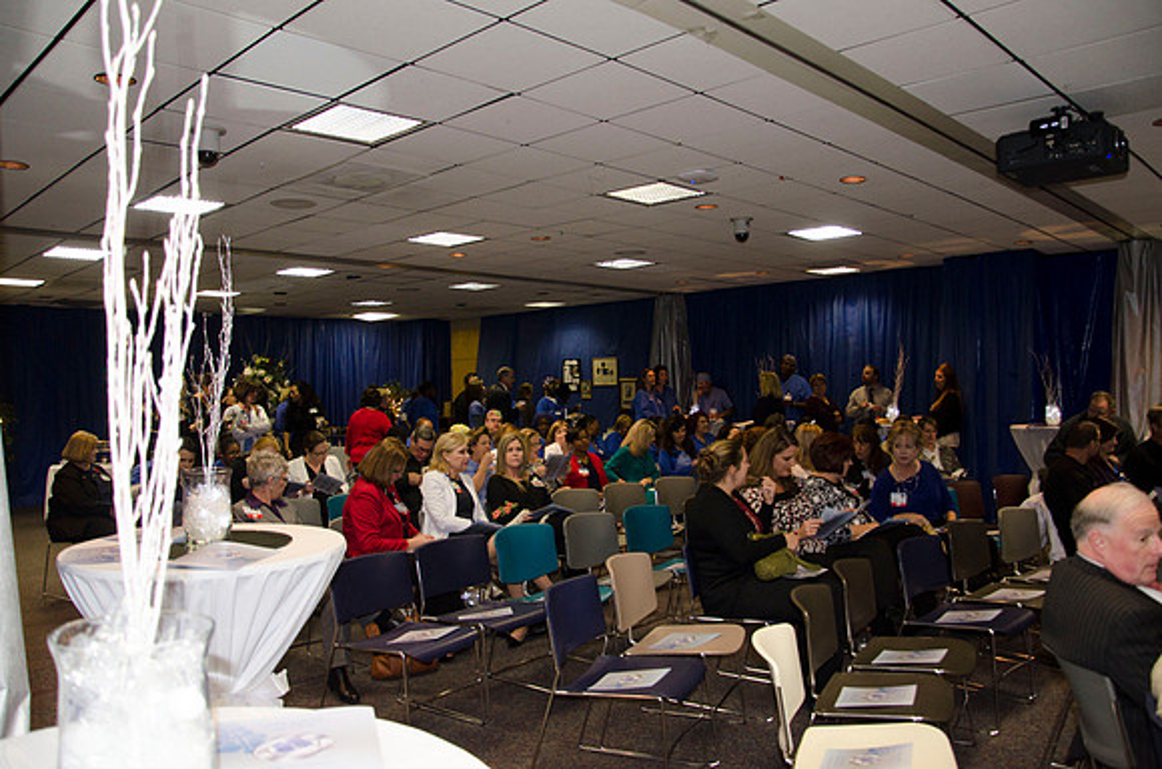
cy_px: 384
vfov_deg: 47.7
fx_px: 870
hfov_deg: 67.5
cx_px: 581
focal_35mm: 27
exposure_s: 1/60
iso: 400
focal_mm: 18
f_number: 4
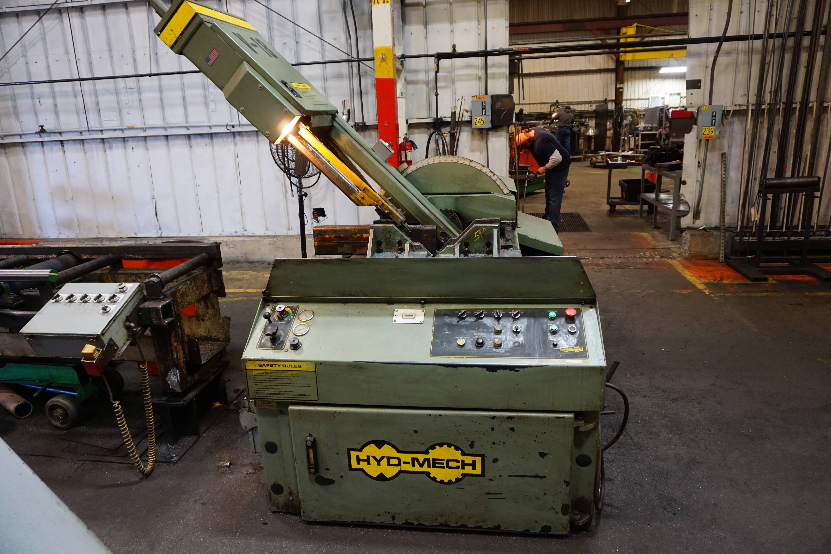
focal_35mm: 24
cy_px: 277
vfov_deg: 53.1
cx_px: 416
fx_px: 554
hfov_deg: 73.7
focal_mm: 16
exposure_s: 1/60
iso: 800
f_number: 4
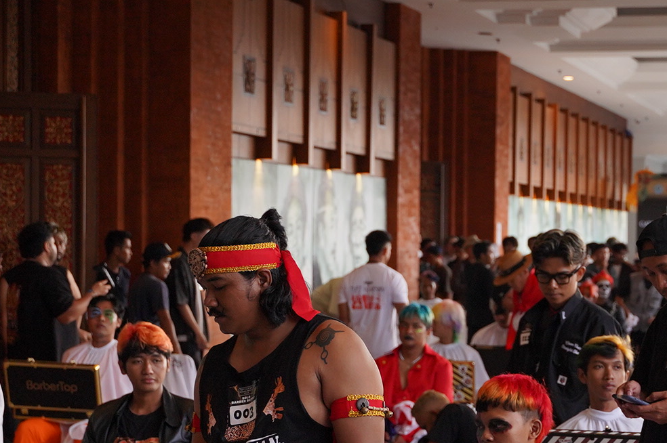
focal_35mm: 107
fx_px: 1980
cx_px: 432
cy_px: 362
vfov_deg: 12.7
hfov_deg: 19.1
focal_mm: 35
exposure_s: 1/160
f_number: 2.8
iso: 500
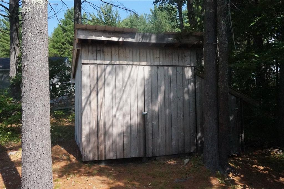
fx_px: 260
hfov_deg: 57.3
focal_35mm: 33
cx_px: 142
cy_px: 94
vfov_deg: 39.9
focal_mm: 22
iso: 6400
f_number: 13
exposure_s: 1/2500
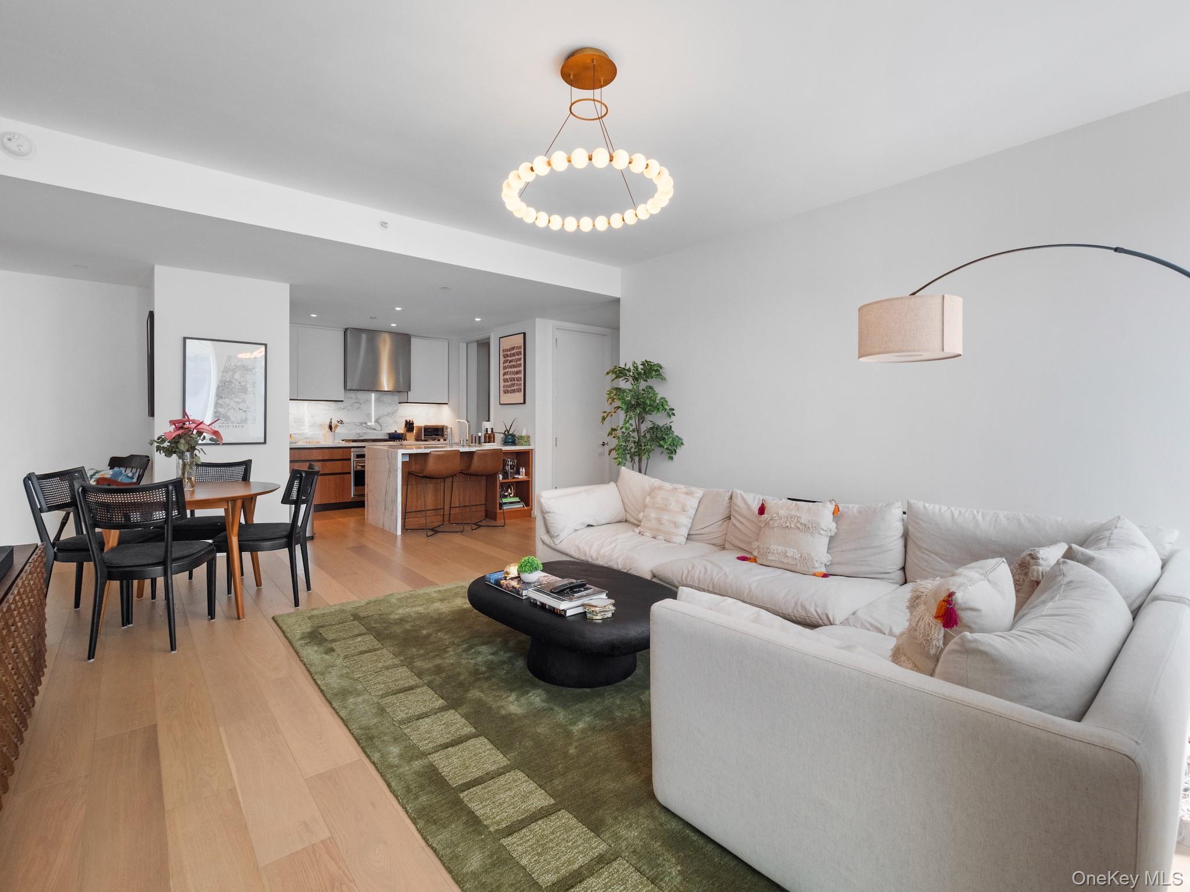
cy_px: 446
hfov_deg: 94.5
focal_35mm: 16
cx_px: 595
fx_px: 550
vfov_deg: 78.1
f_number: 5.6
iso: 800
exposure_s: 1/60
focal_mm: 8
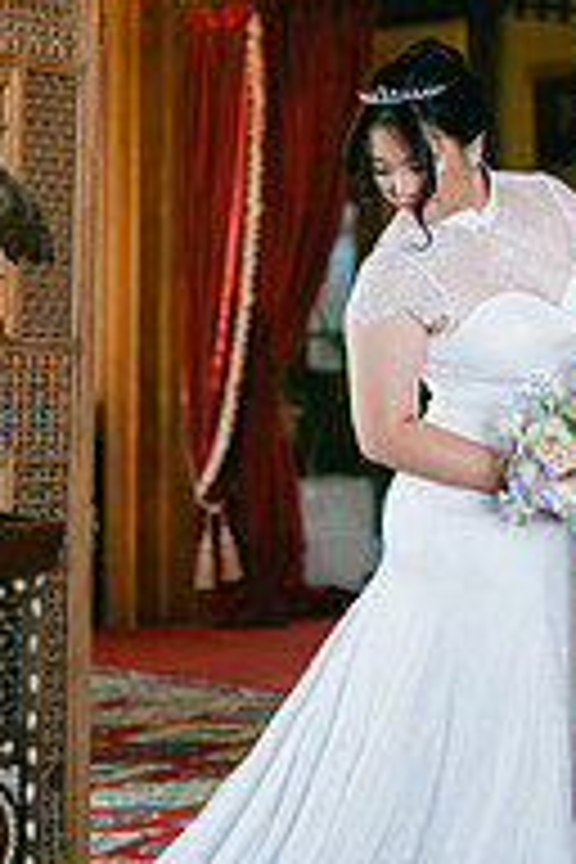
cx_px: 382
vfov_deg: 17.5
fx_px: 2808
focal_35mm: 117
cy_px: 292
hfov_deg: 11.7
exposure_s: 1/125
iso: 360
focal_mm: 50
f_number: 1.8
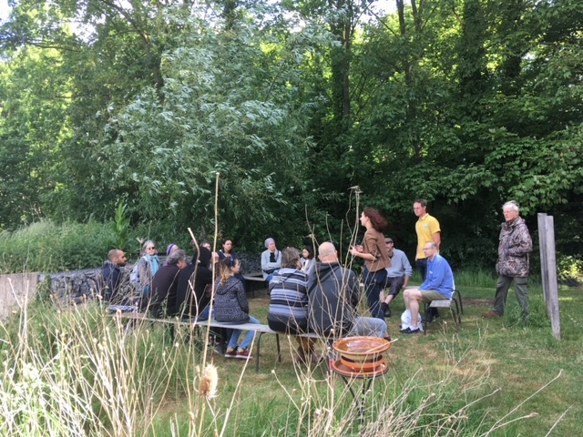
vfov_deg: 48.2
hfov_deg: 61.7
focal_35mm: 29
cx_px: 292
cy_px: 218
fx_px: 488
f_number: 2.2
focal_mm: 4.15
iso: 25
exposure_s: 1/119
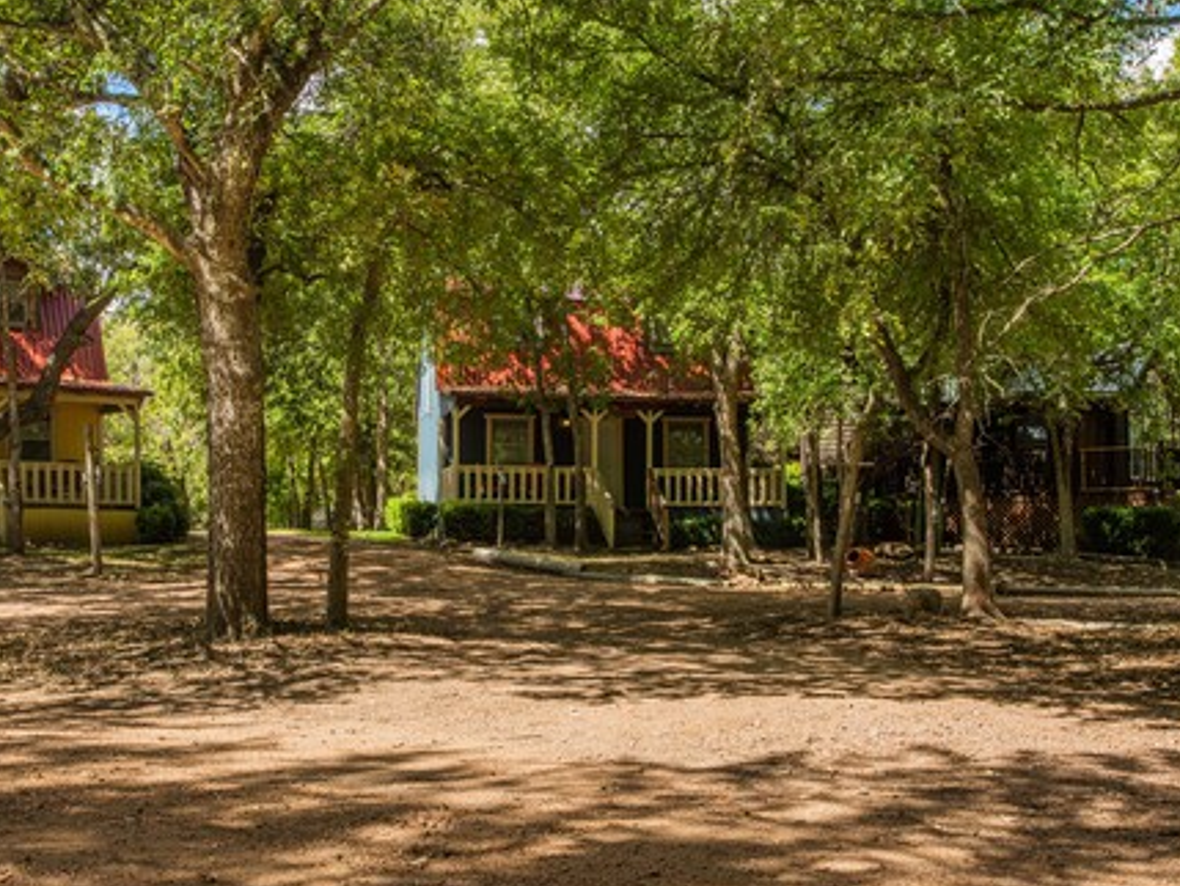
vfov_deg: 33.6
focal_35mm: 43
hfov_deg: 43.7
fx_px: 1466
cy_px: 477
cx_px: 509
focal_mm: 30
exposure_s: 1/100
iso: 500
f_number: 13
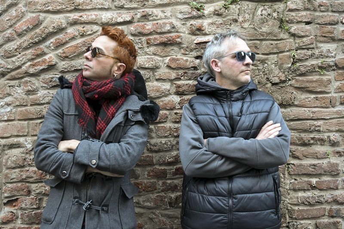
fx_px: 387
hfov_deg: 47.9
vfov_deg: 33.0
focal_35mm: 40
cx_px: 172
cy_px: 114
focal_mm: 27
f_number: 4
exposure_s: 1/125
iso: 2000
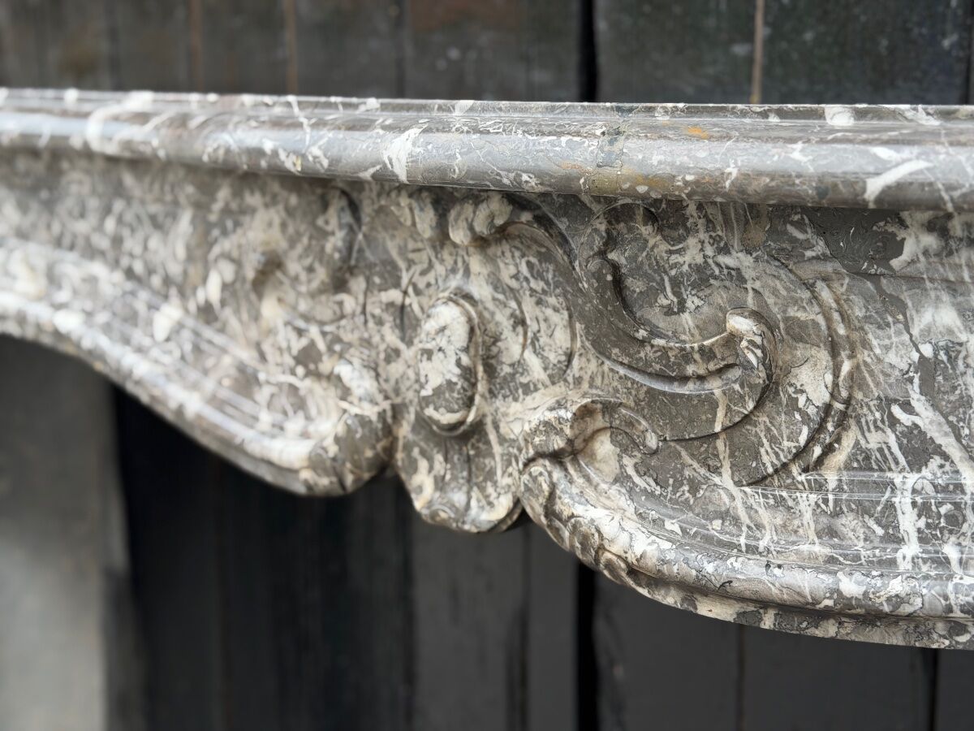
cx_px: 487
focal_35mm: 48
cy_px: 366
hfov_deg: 39.7
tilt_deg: -12.1
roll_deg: +0.2
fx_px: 1351
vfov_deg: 30.3
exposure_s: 1/503
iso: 64
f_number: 1.78
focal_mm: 6.76
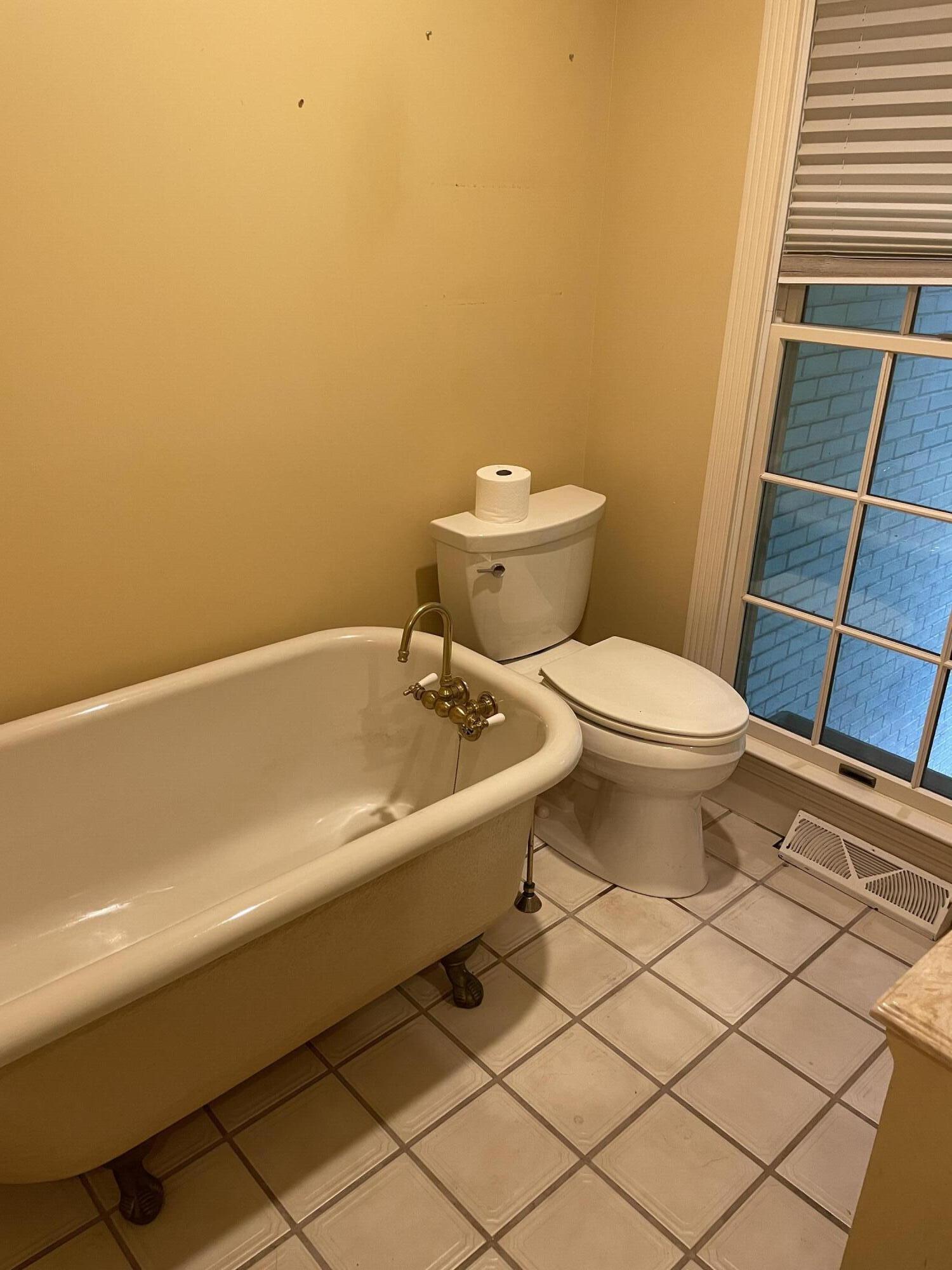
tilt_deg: -24.1
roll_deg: -1.0
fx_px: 953
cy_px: 635
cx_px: 476
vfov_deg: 67.3
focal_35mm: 26
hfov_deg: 53.1
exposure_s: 1/60
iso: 250
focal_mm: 4.2
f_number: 1.6
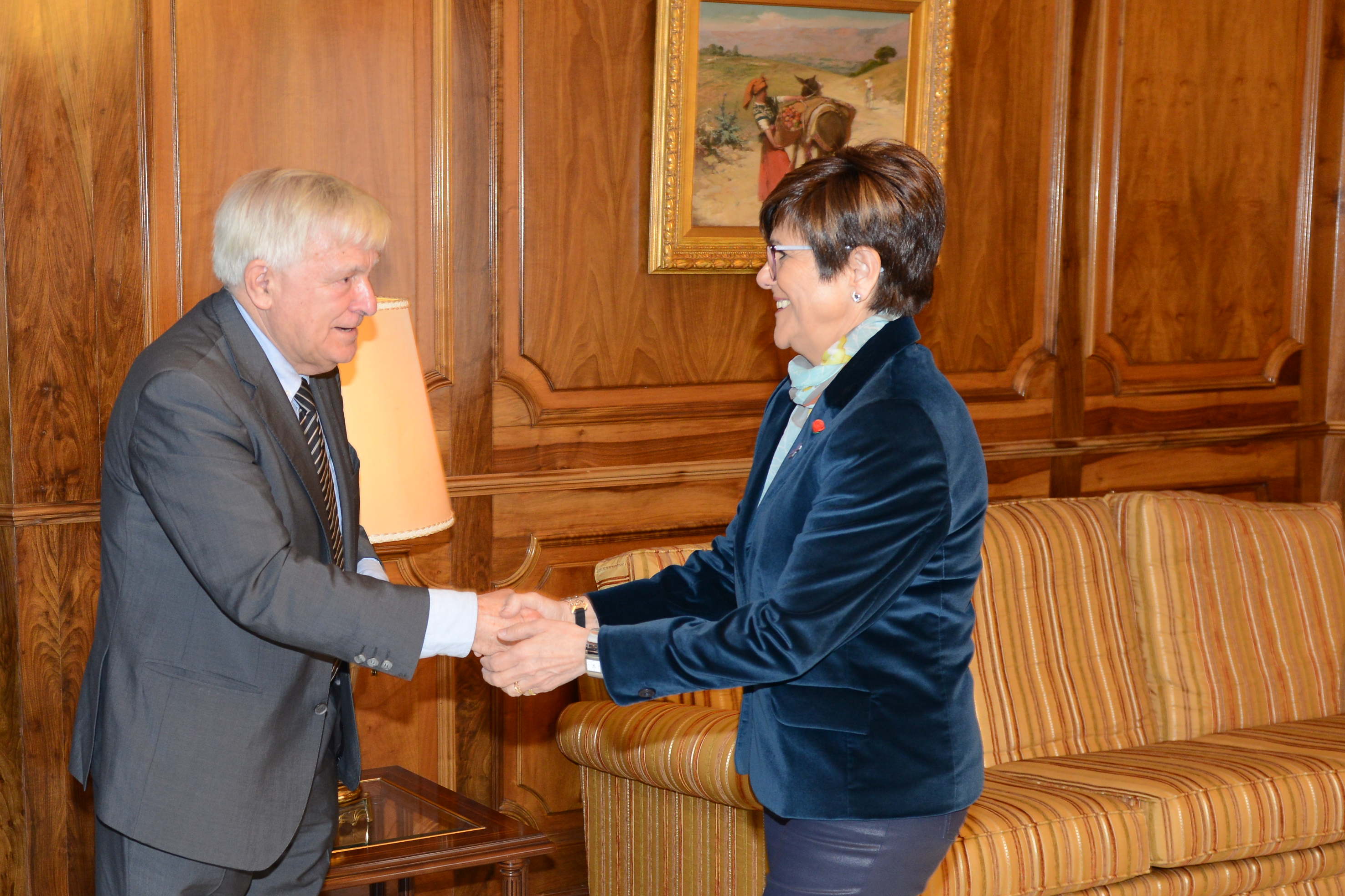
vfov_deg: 23.3
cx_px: 346
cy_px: 590
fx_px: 2167
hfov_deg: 33.8
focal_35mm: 58
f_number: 4
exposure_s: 1/80
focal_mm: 31
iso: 800
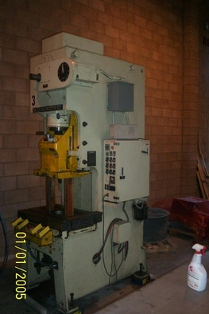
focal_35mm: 38
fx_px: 331
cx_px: 108
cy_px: 156
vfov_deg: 50.7
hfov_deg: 35.1
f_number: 4.5
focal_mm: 5.9
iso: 140
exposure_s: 1/64
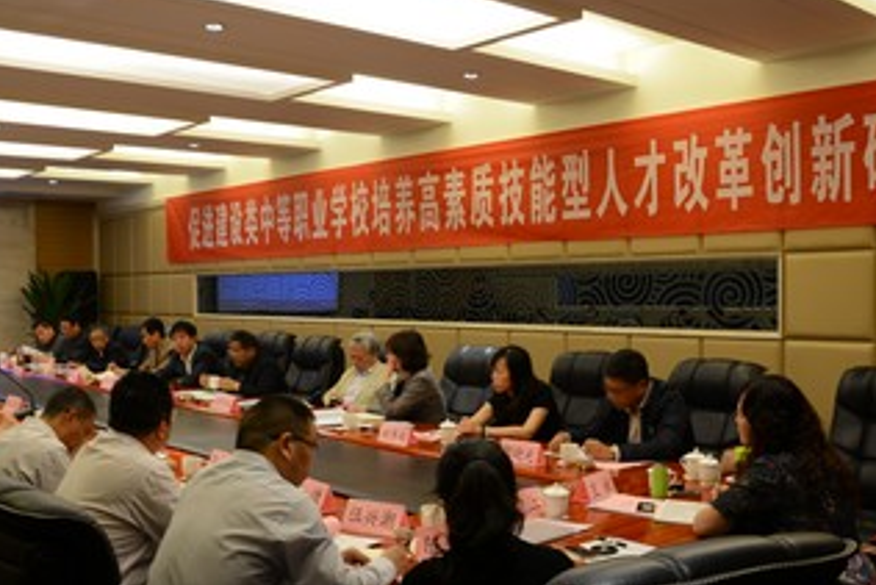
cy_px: 311
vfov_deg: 35.1
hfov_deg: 50.6
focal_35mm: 38
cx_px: 402
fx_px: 925
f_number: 11
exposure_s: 1/4
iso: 500
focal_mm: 24
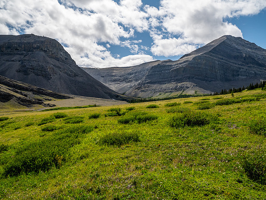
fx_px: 184
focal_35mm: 24
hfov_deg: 71.6
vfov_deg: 56.8
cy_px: 100
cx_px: 133
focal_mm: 12
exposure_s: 1/250
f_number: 8
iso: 200
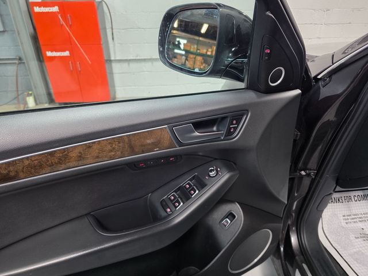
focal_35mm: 23
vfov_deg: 58.9
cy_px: 138
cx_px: 184
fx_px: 245
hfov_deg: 73.9
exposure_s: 1/120
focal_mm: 6.3
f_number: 1.7
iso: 320
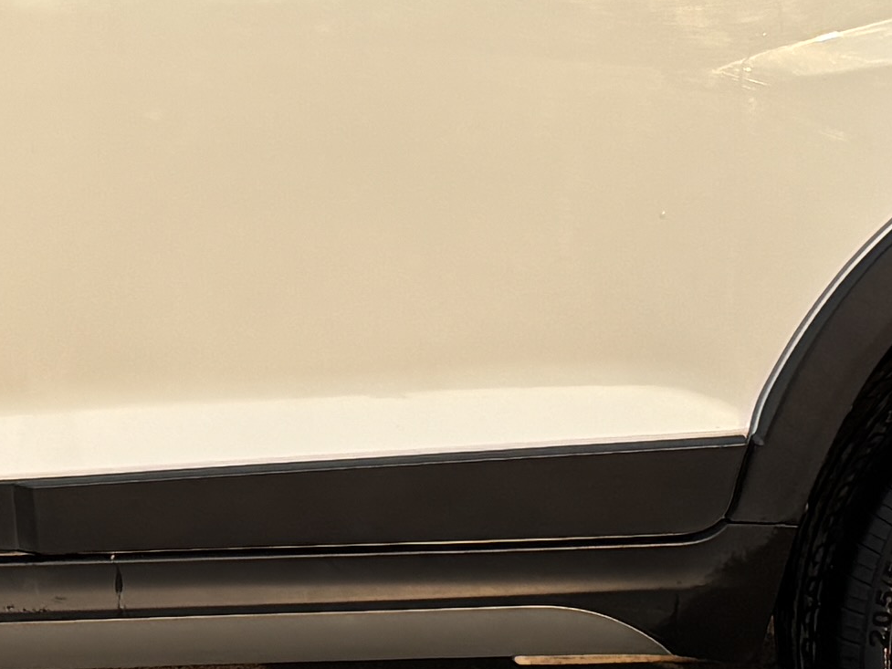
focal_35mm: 152
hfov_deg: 12.6
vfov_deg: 9.6
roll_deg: +2.0
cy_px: -152
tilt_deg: -8.0
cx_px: -252
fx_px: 3917
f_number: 1.6
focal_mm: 5.96
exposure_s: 1/2105
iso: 50
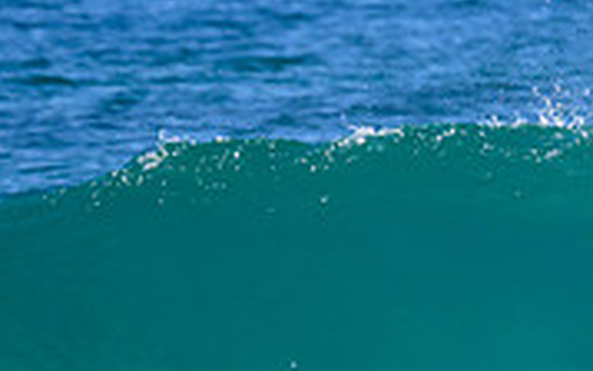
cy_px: 363
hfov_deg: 0.9
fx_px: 38605
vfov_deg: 0.6
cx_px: 1213
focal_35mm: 2388
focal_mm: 530
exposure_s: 1/800
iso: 360
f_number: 10
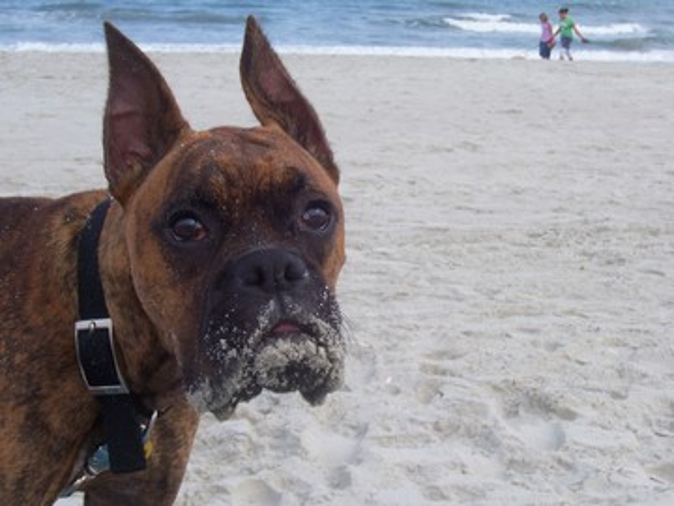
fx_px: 1285
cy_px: 253
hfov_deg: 29.4
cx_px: 337
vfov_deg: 22.3
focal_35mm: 66
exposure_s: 1/125
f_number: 6.7
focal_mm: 10.8
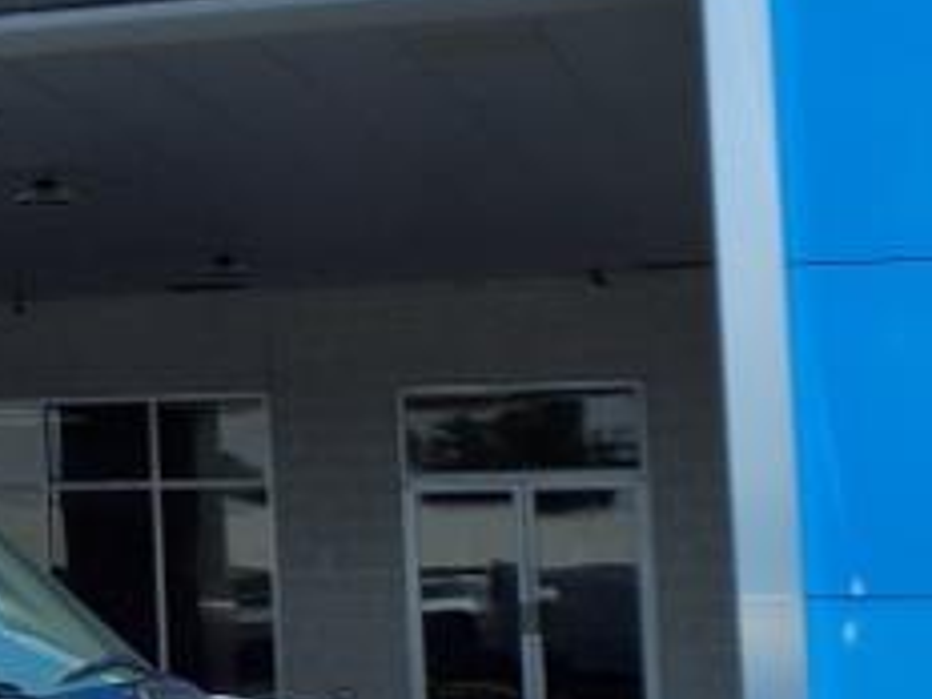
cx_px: -542
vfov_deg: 12.4
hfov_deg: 15.1
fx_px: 3204
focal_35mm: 119
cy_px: 205
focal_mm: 3.58
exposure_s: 1/2500
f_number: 1.9
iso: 40
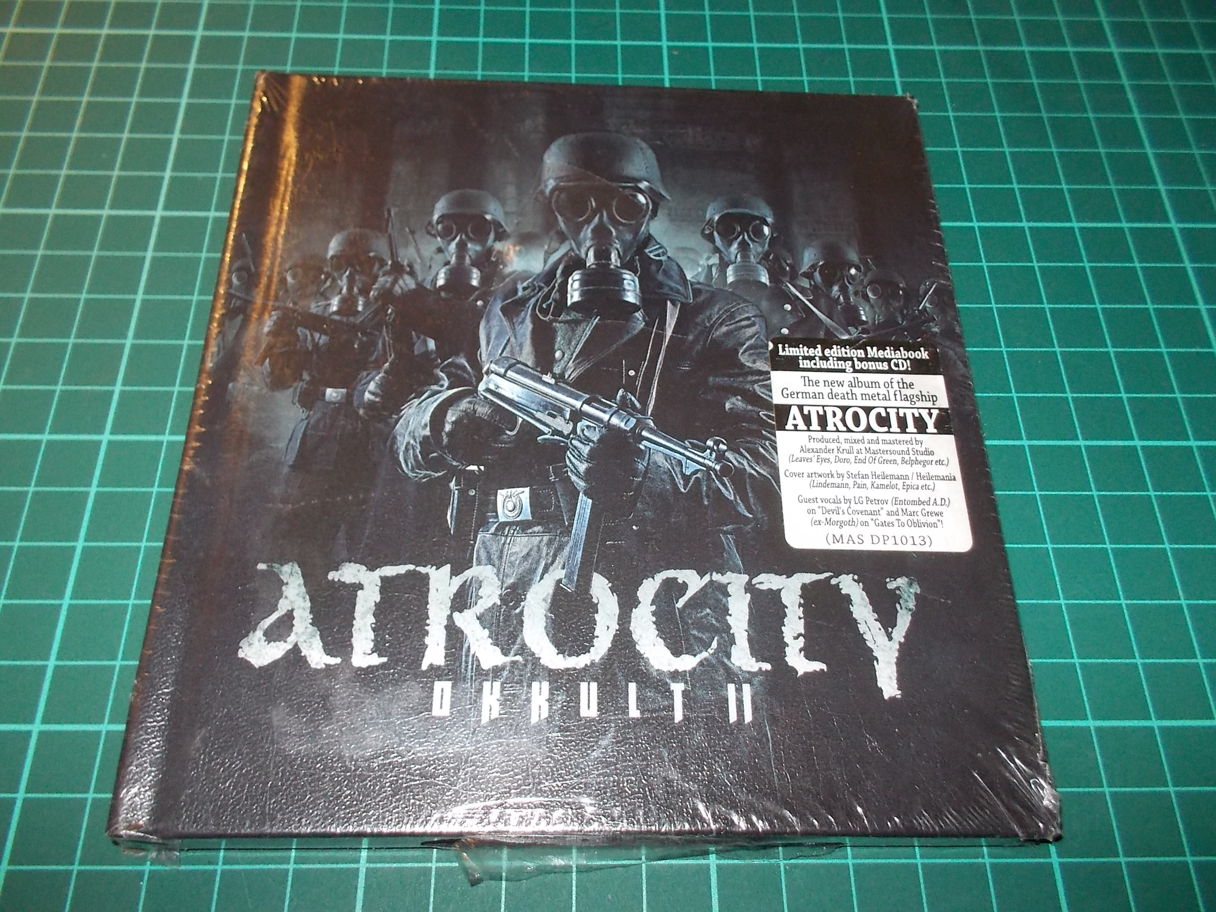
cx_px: 608
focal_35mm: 29
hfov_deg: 61.7
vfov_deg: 48.2
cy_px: 456
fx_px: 1019
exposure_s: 1/30
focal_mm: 4.1
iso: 200
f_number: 3.3
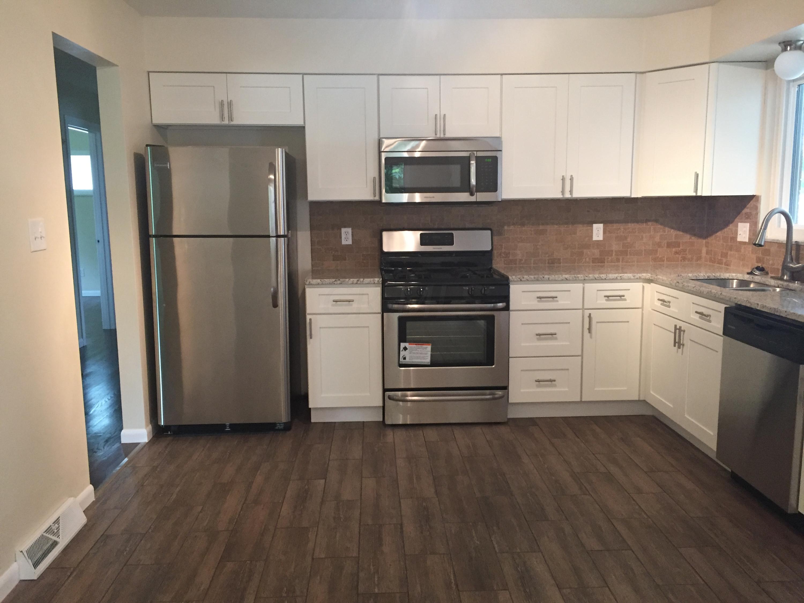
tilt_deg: -8.5
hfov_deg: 61.7
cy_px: 302
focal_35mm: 29
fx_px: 674
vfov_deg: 48.2
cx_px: 402
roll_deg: +0.6
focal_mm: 4.15
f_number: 2.2
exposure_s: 1/30
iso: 160
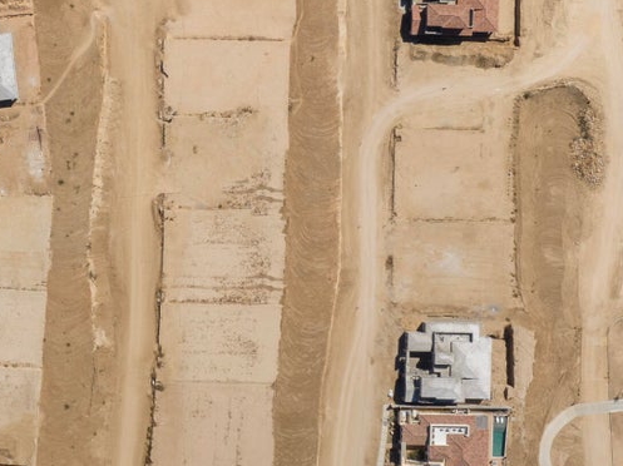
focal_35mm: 66
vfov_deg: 22.2
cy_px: 177
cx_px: 66
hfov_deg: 28.3
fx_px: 1187
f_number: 6.3
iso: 200
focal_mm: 12.29
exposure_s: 1/80
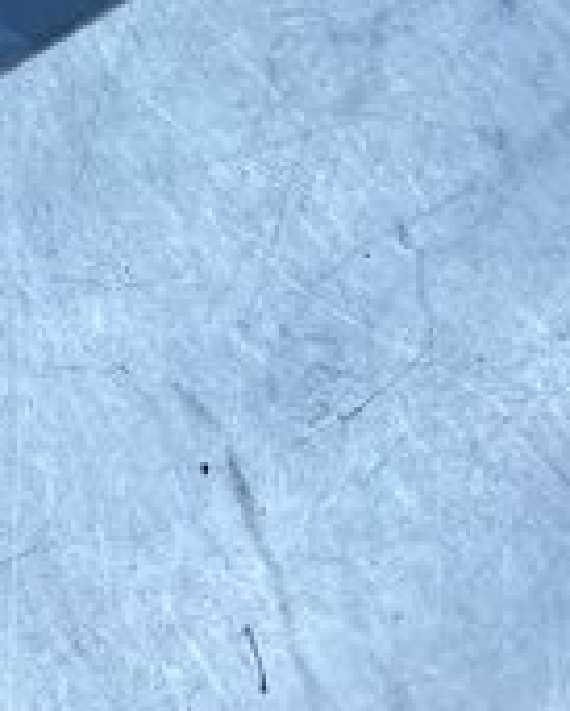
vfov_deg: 16.5
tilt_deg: -47.8
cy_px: -607
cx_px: -362
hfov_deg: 14.7
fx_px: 2002
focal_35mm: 95
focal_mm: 4.25
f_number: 1.8
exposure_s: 1/949
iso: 32
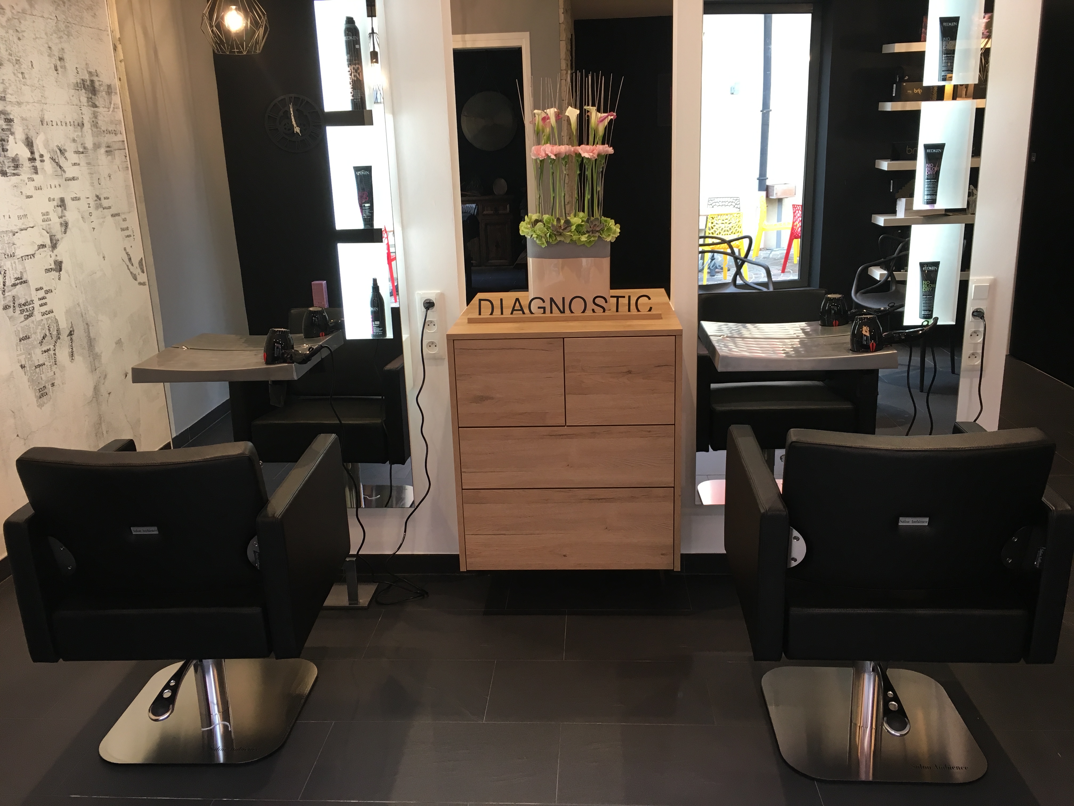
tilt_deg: -14.3
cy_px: 403
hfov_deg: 61.7
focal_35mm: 29
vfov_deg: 48.2
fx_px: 900
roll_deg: +1.3
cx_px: 537
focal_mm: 4.15
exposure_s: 1/33
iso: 64
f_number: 2.2
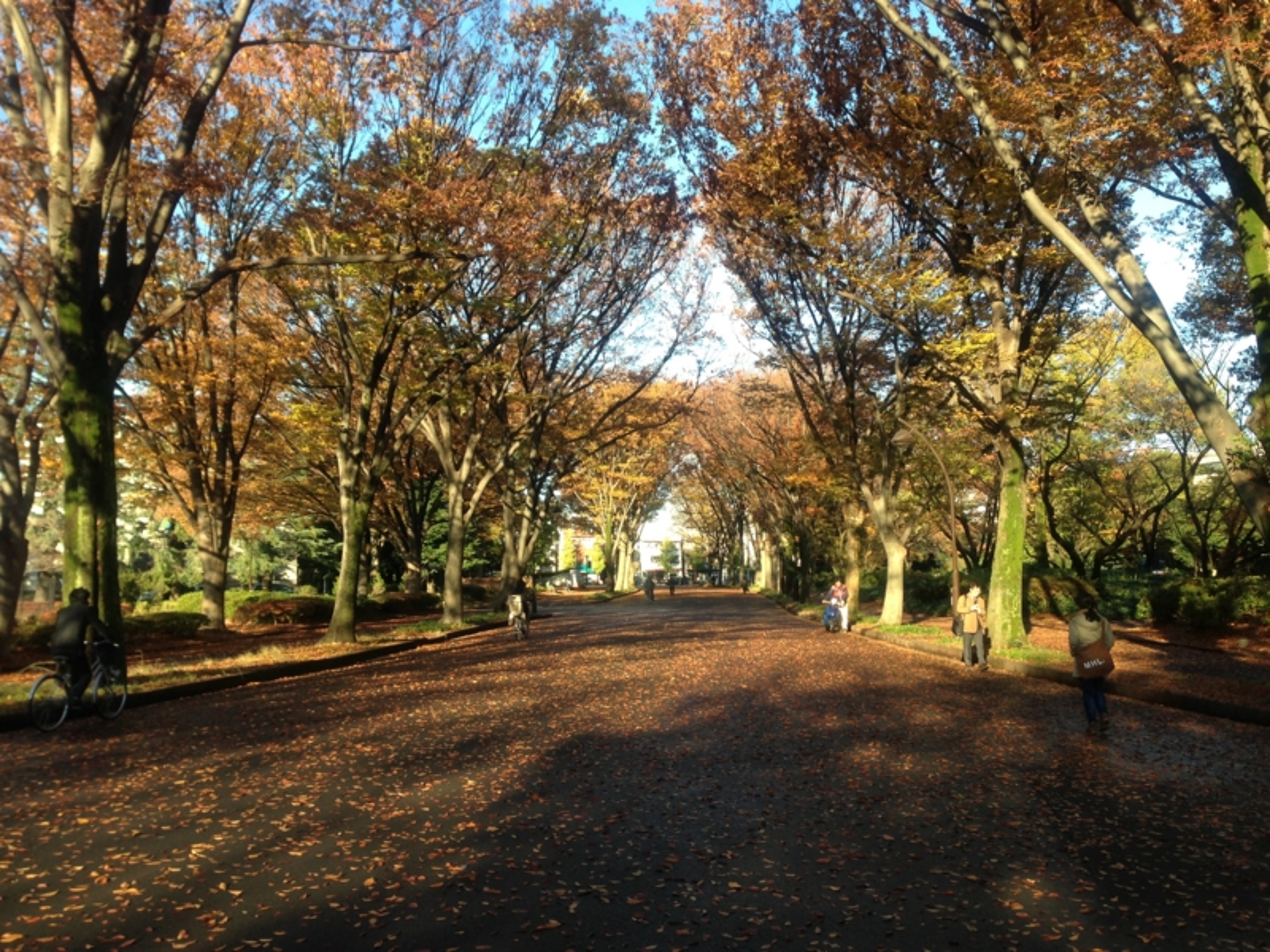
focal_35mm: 33
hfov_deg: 55.4
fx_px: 1211
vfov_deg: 42.9
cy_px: 476
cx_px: 635
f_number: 2.4
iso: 50
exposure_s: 1/268
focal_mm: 4.13
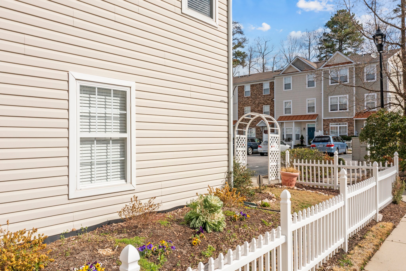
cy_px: 136
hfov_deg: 65.5
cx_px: 203
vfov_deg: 46.4
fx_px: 316
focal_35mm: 28
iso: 100
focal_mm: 10.26
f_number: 8
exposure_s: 1/1250
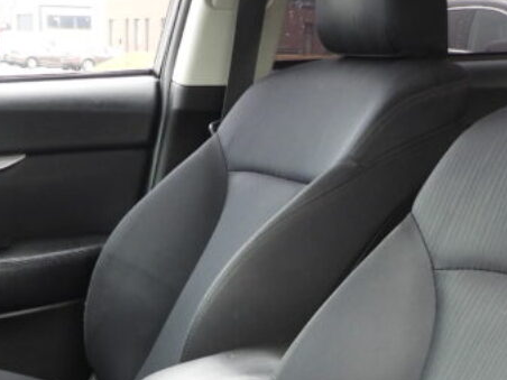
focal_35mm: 85
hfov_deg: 23.0
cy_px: 448
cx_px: 313
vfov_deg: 16.7
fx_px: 1245
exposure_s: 1/30
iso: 125
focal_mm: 4.3
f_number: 2.8
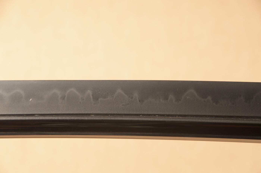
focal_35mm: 202
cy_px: 86
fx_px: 1467
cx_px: 130
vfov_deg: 6.8
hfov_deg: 10.2
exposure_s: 1/1.6
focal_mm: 135
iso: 400
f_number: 11
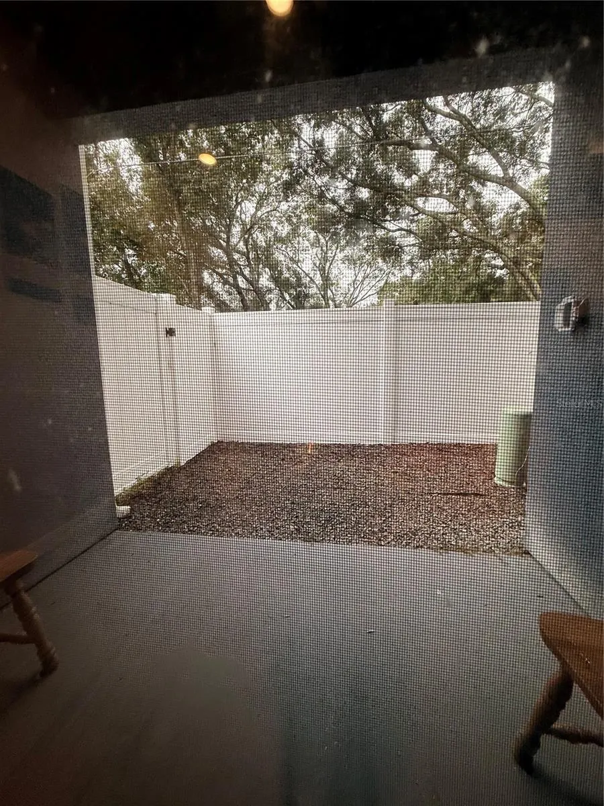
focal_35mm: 14
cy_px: 403
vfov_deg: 102.1
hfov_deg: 85.7
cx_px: 302
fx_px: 326
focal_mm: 2.22
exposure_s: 1/120
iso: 64
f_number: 2.2
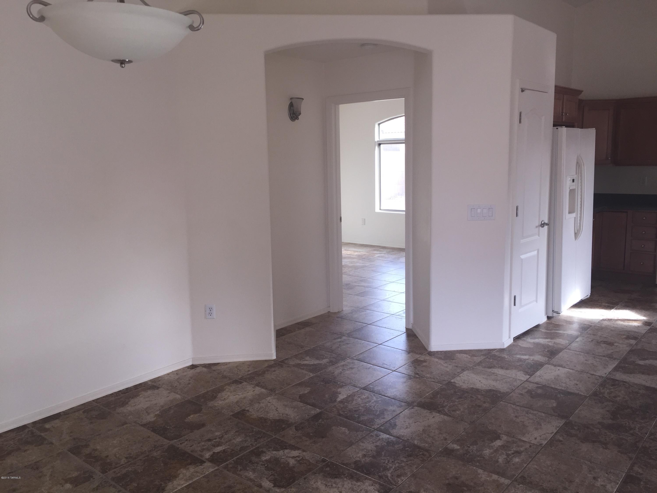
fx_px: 550
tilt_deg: -9.1
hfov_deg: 61.7
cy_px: 246
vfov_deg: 48.2
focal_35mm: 29
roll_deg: +0.7
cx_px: 328
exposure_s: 1/40
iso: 40
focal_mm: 4.15
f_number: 2.2
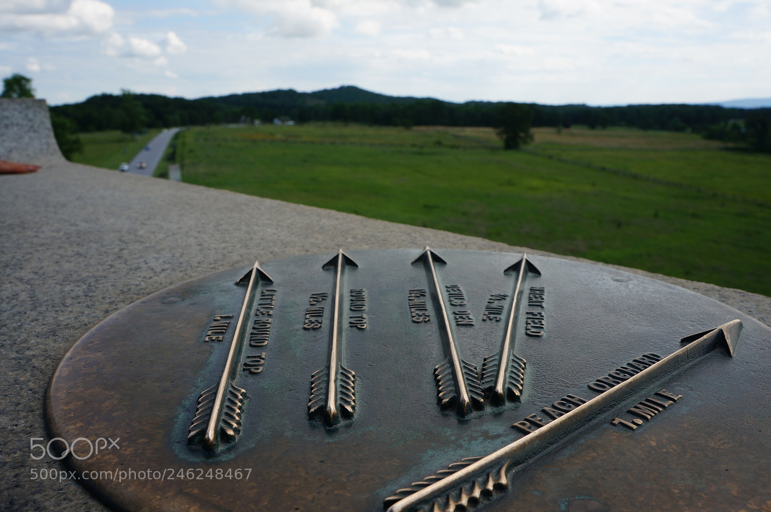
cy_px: 256
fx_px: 578
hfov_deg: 67.4
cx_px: 386
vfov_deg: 47.8
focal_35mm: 27
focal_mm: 18
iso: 100
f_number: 11
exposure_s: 1/80
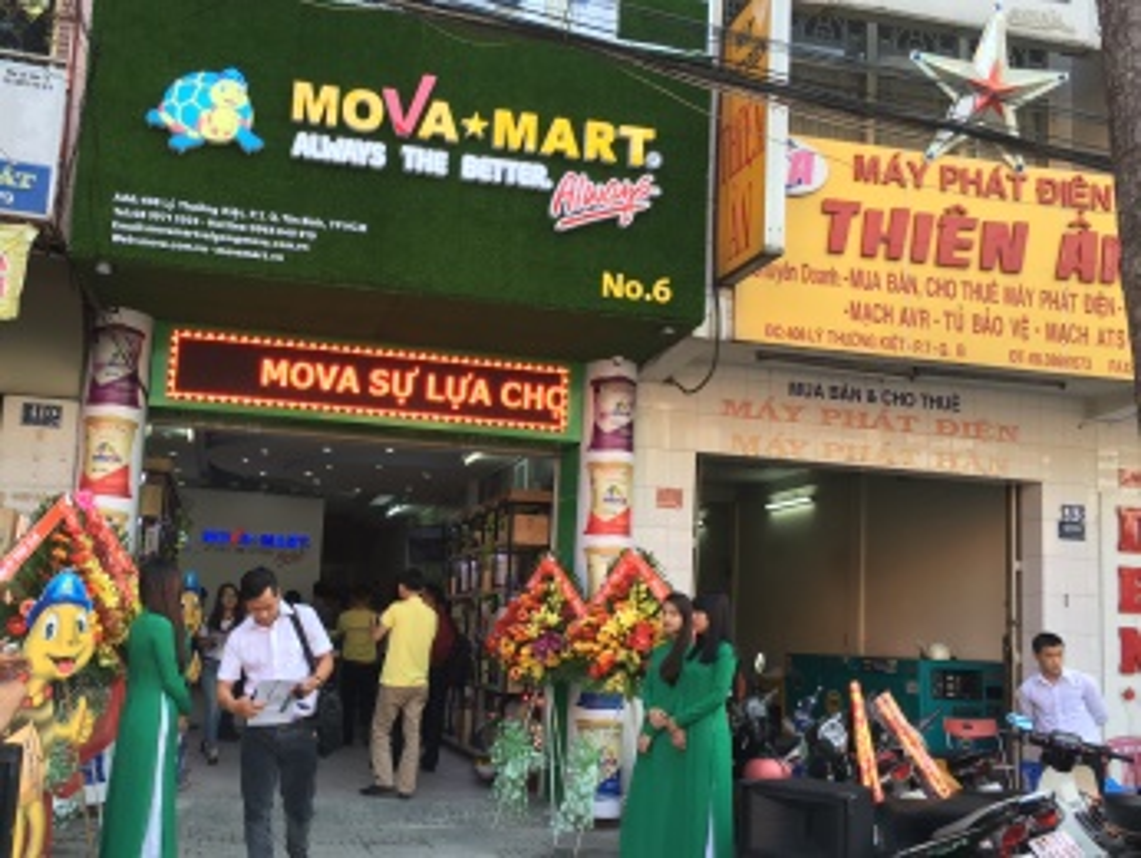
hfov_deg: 61.6
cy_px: 429
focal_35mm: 29
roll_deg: -3.3
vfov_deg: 48.3
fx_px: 957
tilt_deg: +6.7
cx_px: 570
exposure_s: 1/100
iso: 32
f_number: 2.2
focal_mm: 4.15
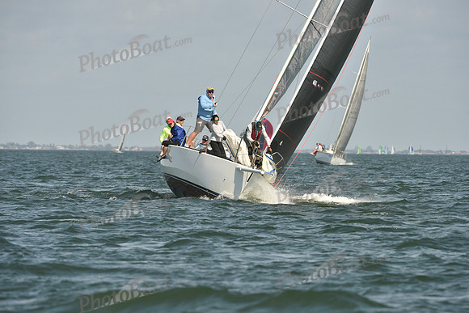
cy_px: 156
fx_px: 5212
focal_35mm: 400
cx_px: 234
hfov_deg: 5.2
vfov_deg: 3.4
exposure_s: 1/1250
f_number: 9
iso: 400
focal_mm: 400
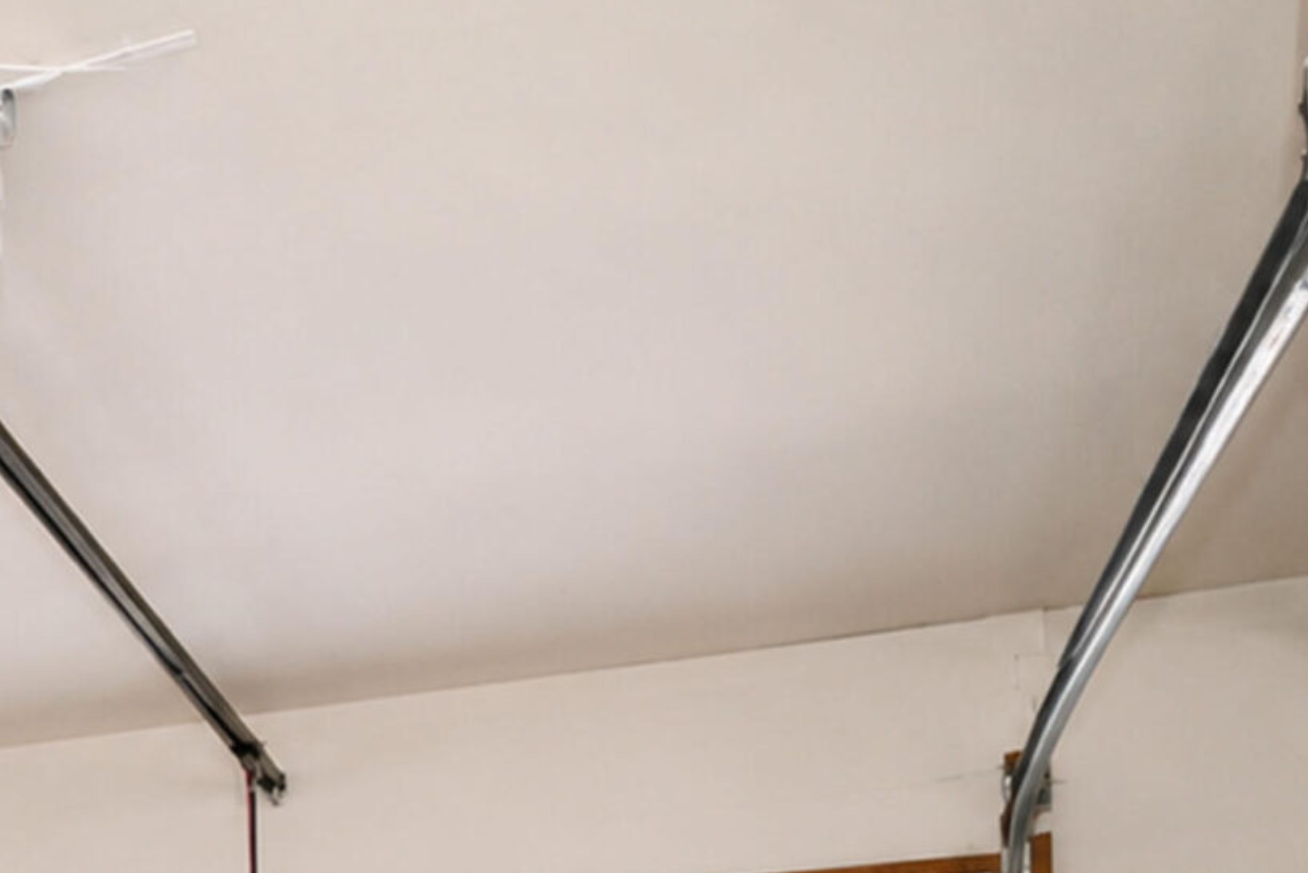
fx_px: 1708
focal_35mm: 47
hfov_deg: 30.9
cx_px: -461
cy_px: 1285
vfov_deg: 23.4
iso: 1600
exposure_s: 1/60
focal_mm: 10
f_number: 7.1
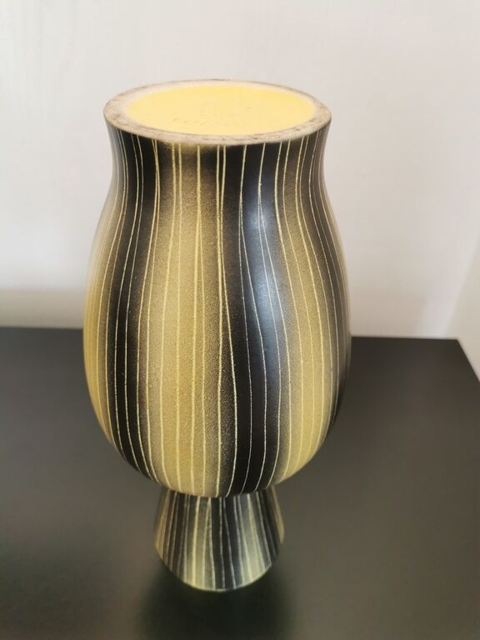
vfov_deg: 65.3
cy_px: 320
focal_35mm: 27
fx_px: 499
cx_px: 240
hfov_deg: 51.4
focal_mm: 5.58
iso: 160
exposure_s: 1/100
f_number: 1.8
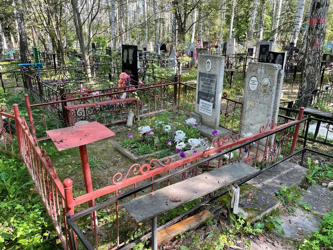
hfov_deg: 67.3
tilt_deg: -15.8
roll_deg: -1.2
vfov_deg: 53.1
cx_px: 166
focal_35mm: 26
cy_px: 125
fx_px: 250
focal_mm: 4.2
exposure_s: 1/121
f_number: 1.6
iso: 64
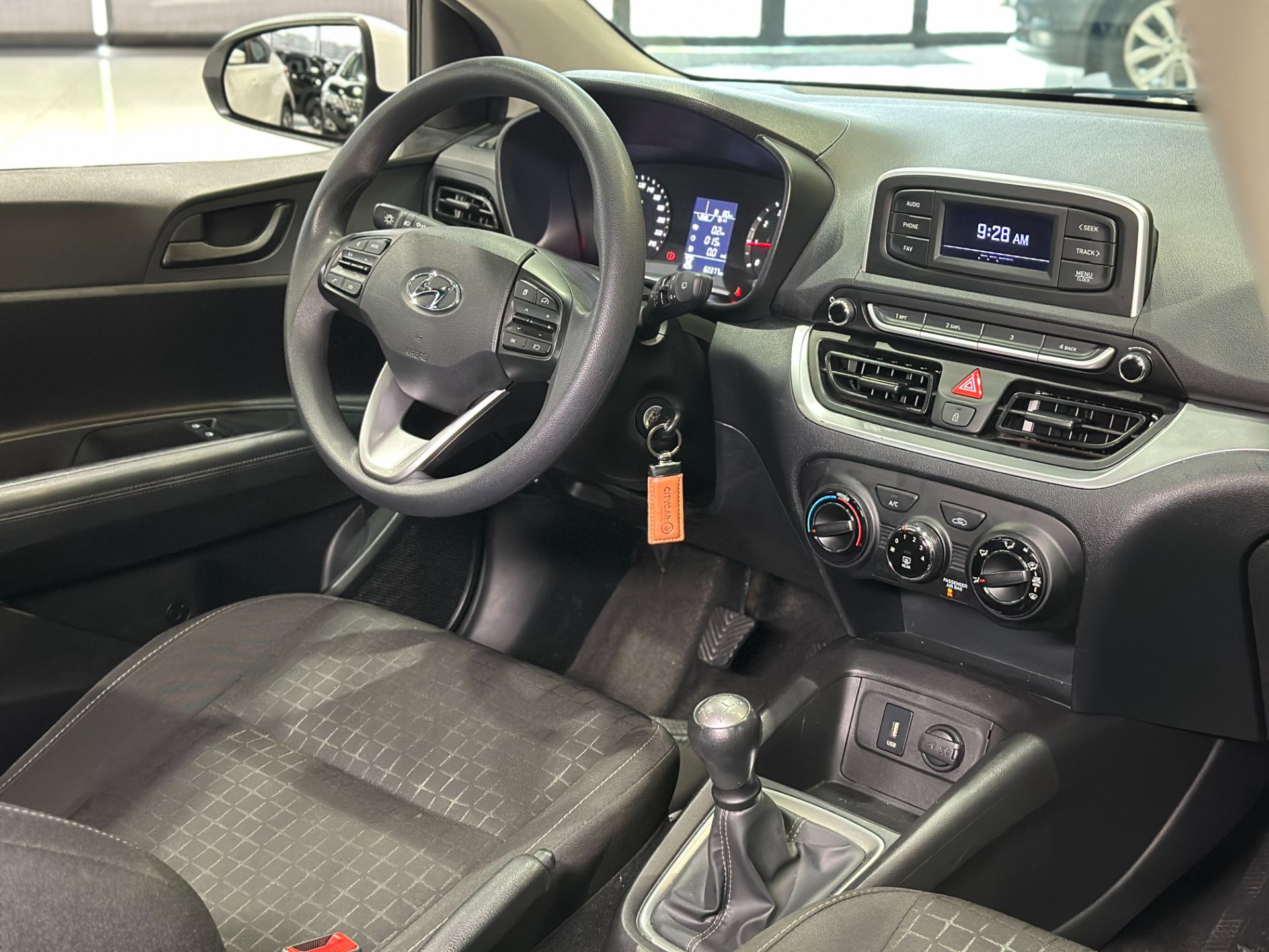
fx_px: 1760
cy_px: 476
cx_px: 634
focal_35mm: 48
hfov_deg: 39.7
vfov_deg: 30.3
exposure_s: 1/40
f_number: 1.78
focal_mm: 6.86
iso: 640
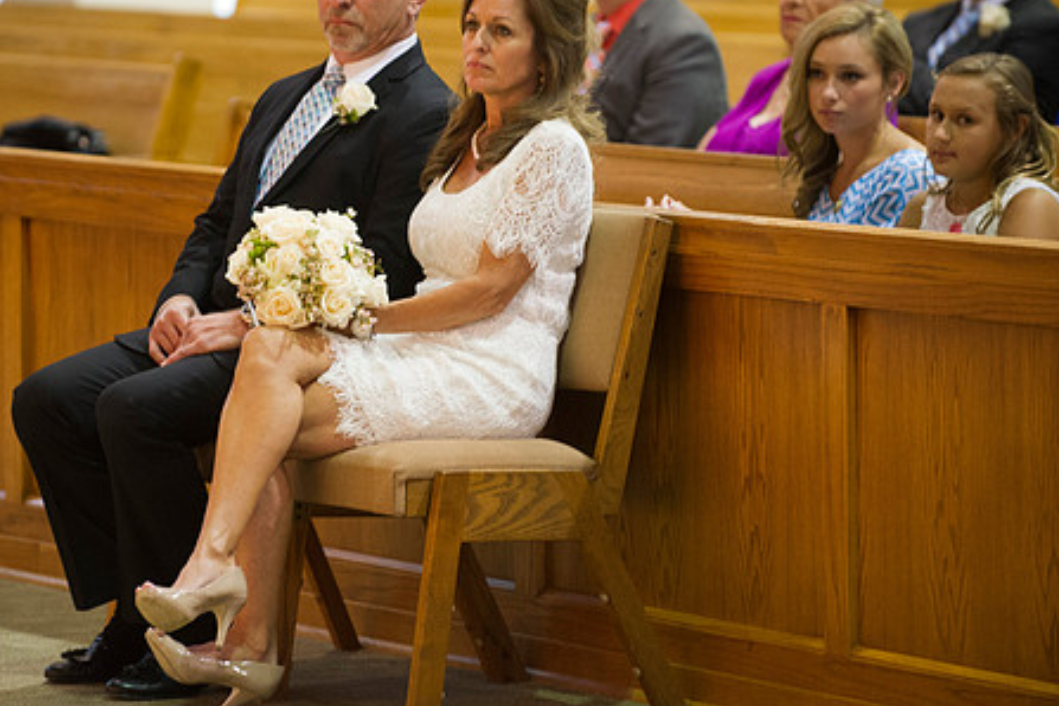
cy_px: 294
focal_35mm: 227
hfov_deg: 9.1
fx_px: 6677
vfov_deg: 6.1
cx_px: 384
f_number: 2.8
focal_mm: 175
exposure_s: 1/80
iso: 5000
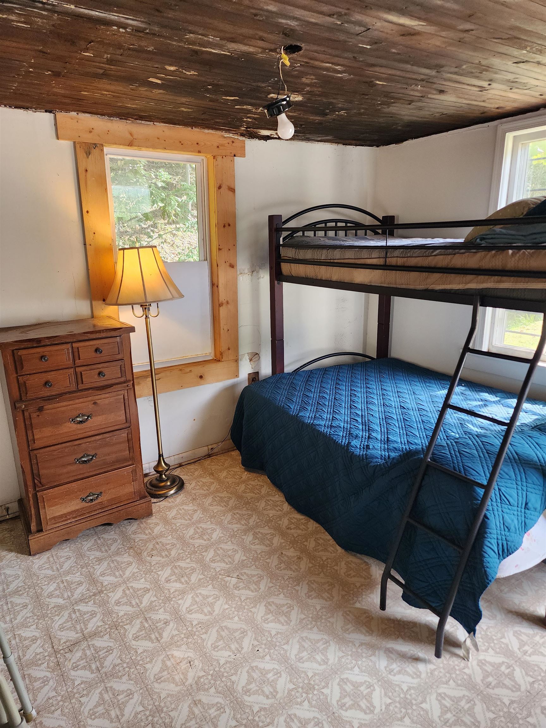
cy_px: 364
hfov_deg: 58.9
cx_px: 273
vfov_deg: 73.9
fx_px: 484
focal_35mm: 23
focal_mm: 6.4
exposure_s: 1/120
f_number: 1.8
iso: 250
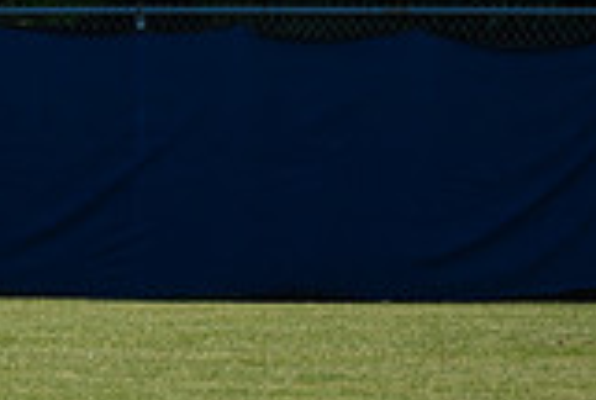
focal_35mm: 1222
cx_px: -322
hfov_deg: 1.7
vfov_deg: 1.1
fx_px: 20268
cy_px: 198
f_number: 5.6
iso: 320
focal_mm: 340
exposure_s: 1/2000
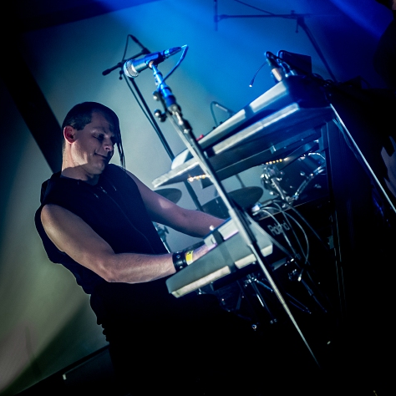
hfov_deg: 24.3
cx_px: 220
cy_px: 196
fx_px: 919
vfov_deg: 24.3
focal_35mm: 71
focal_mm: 55
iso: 3200
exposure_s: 1/100
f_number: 2.8
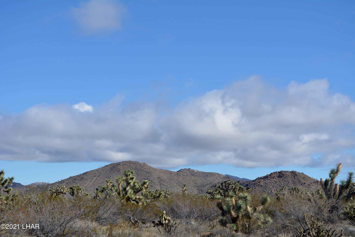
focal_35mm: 82
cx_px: 178
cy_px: 118
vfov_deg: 16.6
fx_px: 814
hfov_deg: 24.6
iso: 100
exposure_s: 1/320
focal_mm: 55
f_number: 9
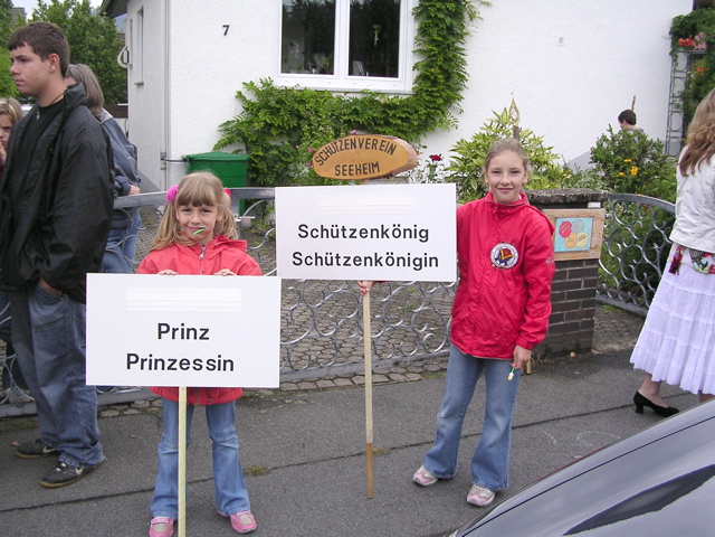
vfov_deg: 37.7
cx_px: 358
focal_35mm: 38
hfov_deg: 49.0
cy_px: 268
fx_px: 785
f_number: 2.8
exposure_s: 1/469
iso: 100
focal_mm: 5.8
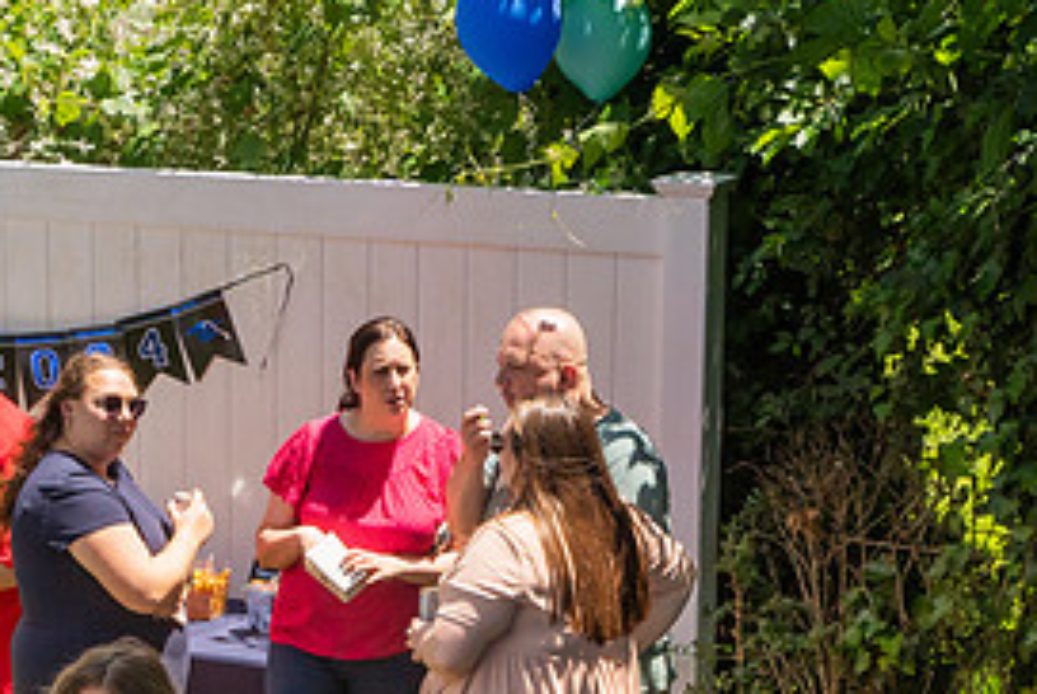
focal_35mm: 147
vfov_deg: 9.3
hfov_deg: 13.7
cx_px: -61
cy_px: 715
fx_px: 4239
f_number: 9
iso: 640
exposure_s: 1/1000
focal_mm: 46
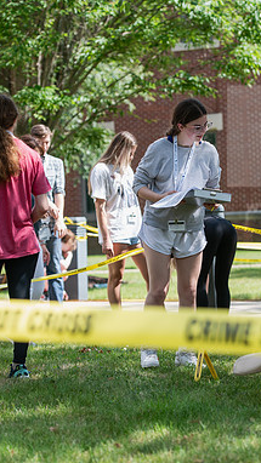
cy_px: 232
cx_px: 191
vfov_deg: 15.0
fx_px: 1759
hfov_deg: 8.5
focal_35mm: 143
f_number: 3.5
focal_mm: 90
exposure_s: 1/400
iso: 125
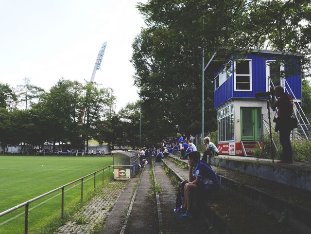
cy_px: 117
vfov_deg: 37.8
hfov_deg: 48.9
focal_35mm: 38
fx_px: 342
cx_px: 156
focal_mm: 19
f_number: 6.3
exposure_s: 1/250
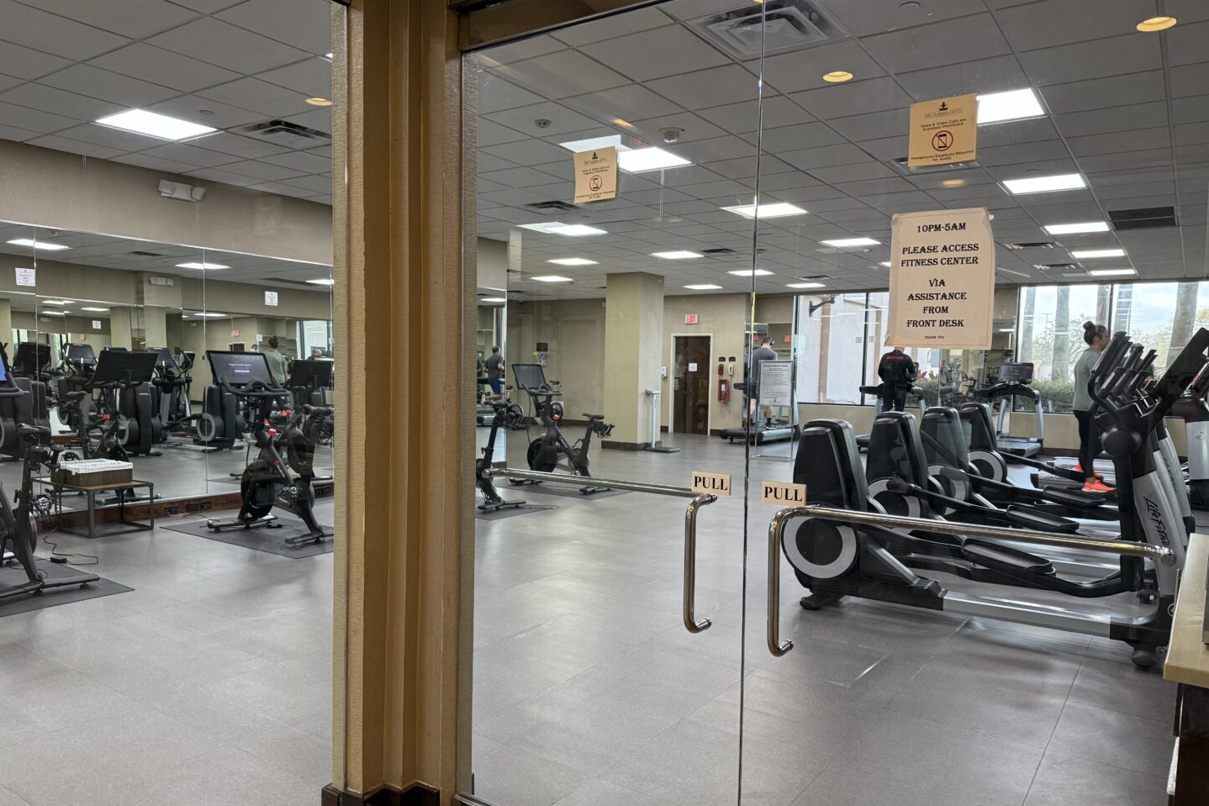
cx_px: 604
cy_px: 420
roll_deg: -1.8
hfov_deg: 71.5
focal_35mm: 25
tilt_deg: -3.4
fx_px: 840
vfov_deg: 51.3
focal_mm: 6.76
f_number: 1.78
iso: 250
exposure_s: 1/120
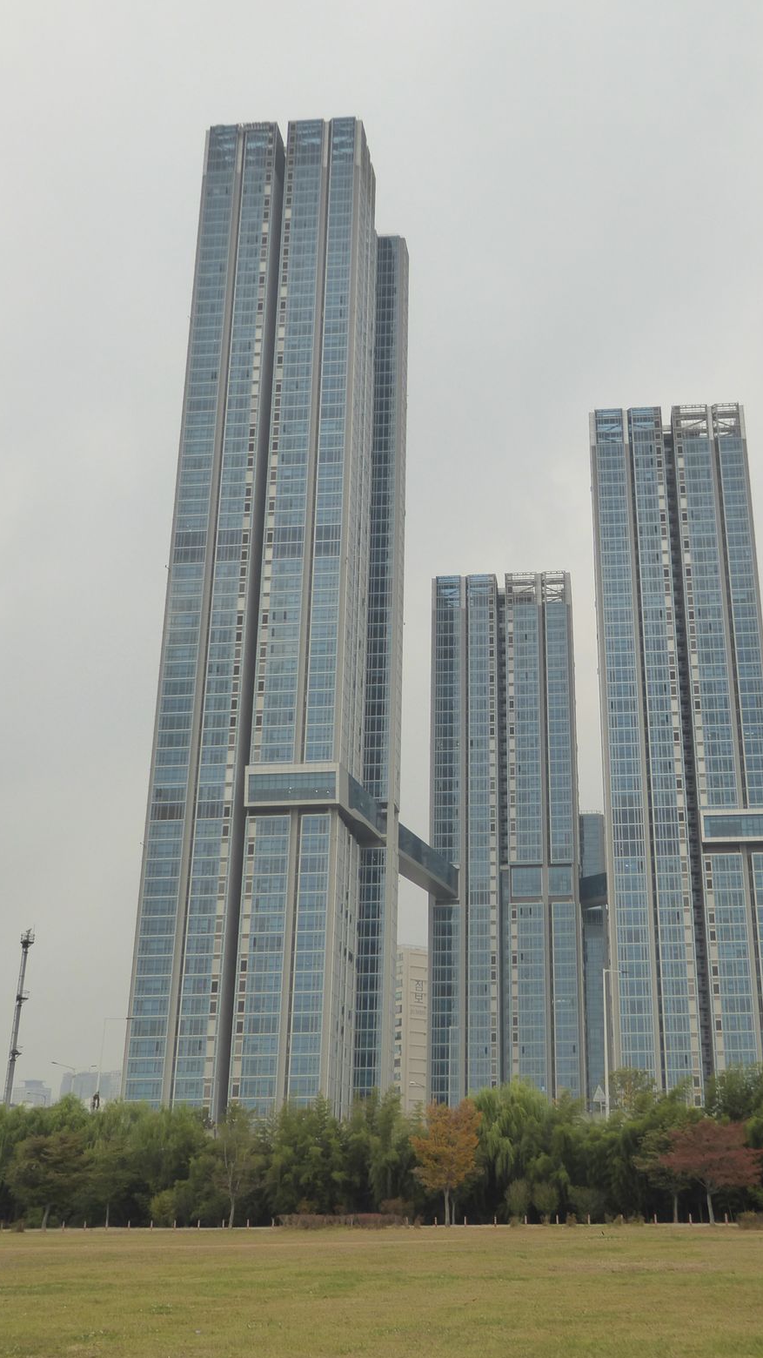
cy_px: 695
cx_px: 513
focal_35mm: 38
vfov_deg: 52.8
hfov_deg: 30.9
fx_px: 1367
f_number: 3.6
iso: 160
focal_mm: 5.8
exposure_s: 1/200
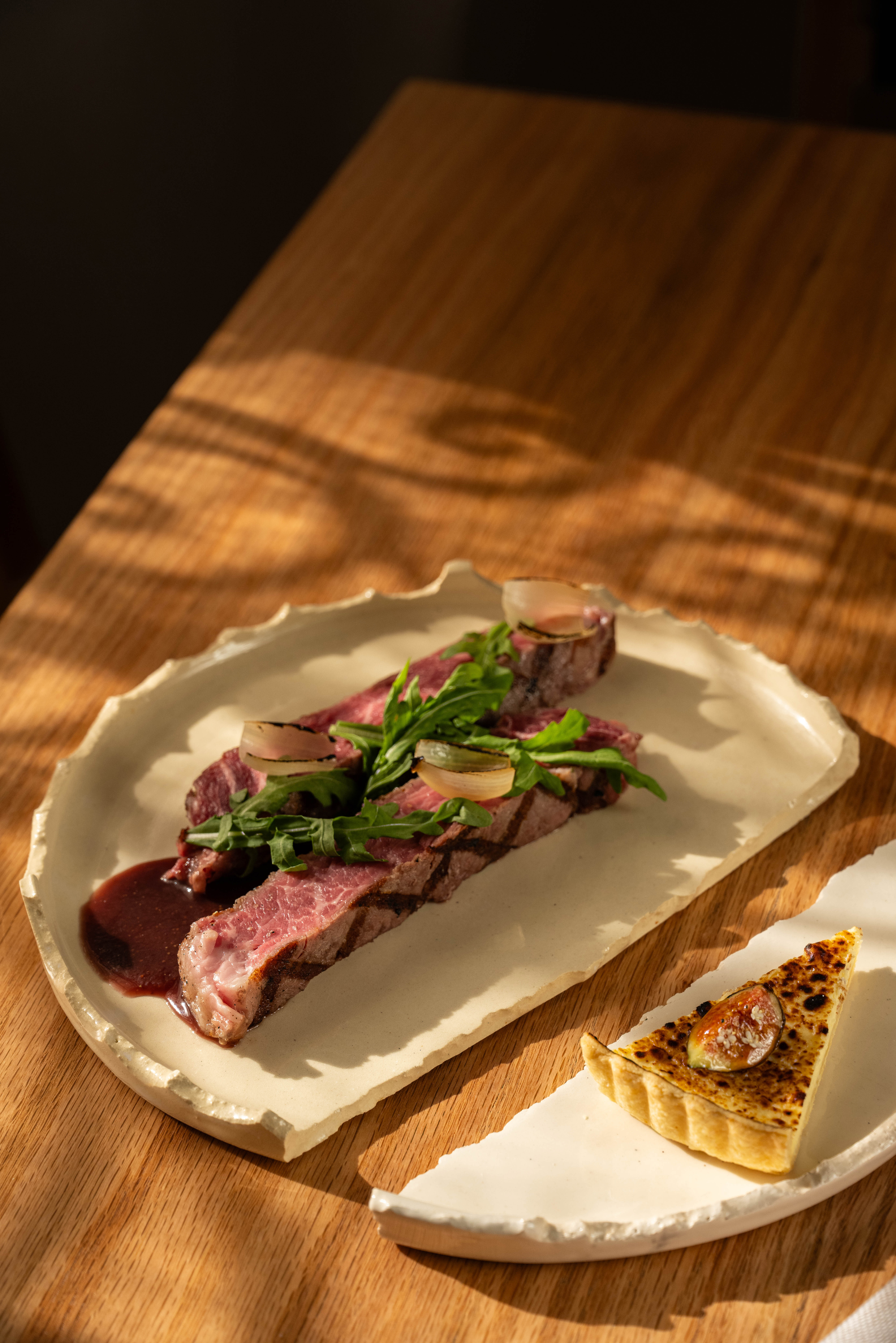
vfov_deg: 28.8
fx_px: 2613
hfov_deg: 19.5
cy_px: 672
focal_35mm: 70
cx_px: 448
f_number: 5.6
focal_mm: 70
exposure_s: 1/200
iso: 250
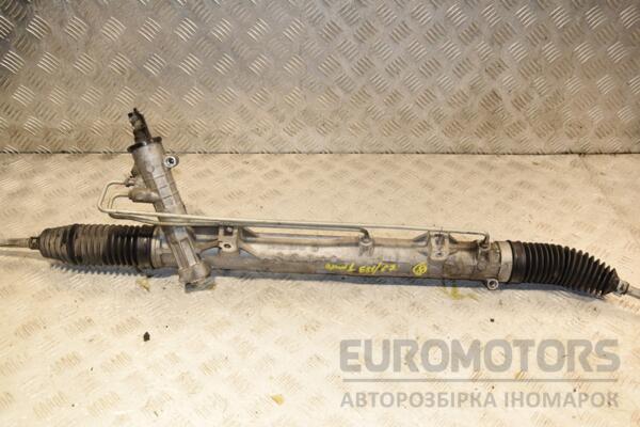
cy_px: 214
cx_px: 320
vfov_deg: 40.0
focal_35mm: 33
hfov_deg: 57.2
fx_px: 587
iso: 800
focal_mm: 22
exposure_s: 1/200
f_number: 5.6
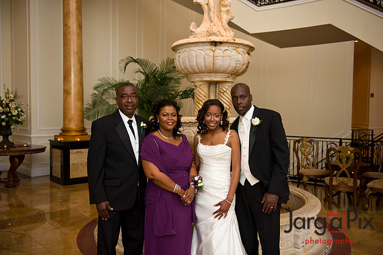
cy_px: 128
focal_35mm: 35
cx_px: 192
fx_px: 372
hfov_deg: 54.5
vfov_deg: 37.8
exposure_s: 1/125
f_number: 3.2
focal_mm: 35
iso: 1600
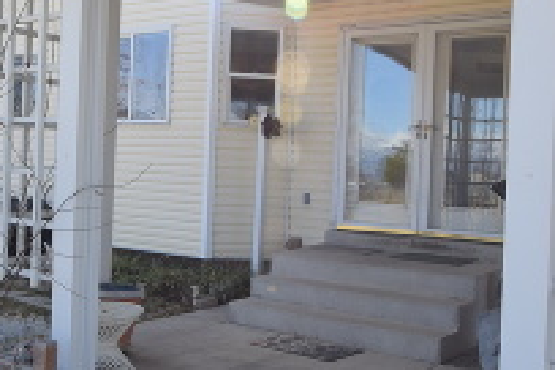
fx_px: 725
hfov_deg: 41.9
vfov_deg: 28.6
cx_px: 294
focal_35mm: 47
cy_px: 154
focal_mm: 10
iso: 200
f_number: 9
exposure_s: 1/320
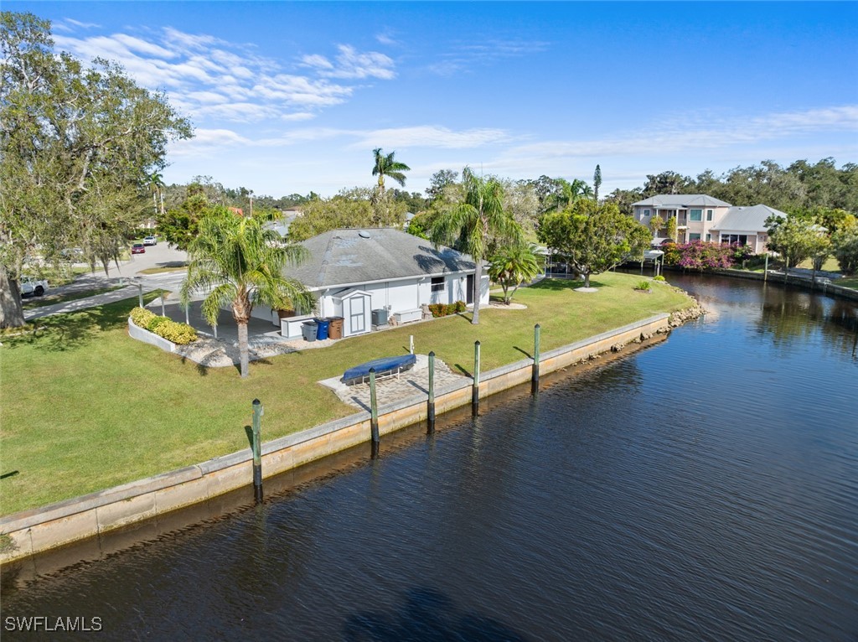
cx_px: 429
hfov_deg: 71.6
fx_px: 594
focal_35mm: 24
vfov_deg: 56.7
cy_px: 321
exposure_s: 1/1000
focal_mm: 12.29
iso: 110
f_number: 2.8
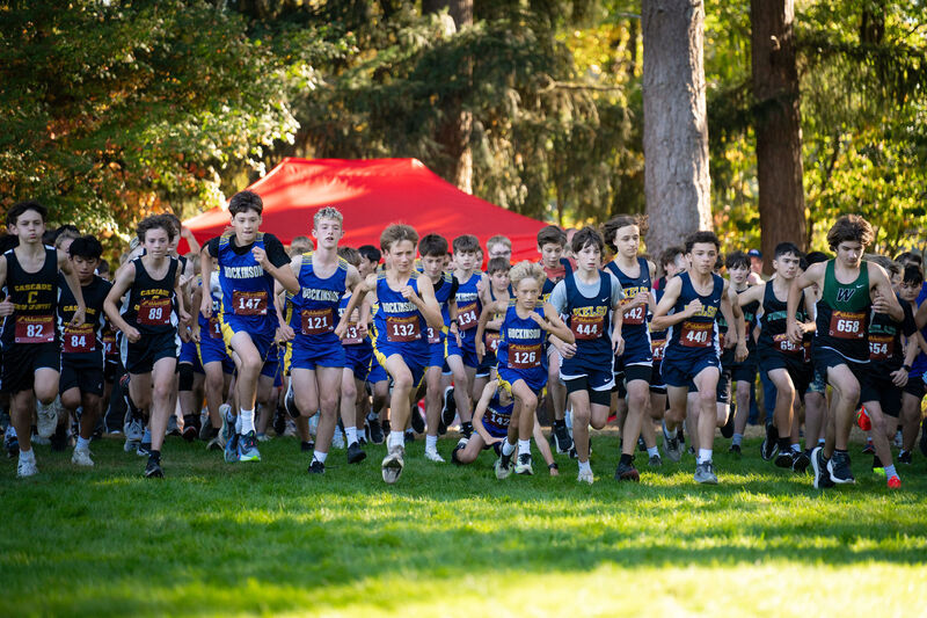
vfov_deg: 9.1
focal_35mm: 150
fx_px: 3861
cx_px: 464
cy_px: 309
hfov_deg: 13.7
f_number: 2.8
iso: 640
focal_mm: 150
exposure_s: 1/1250
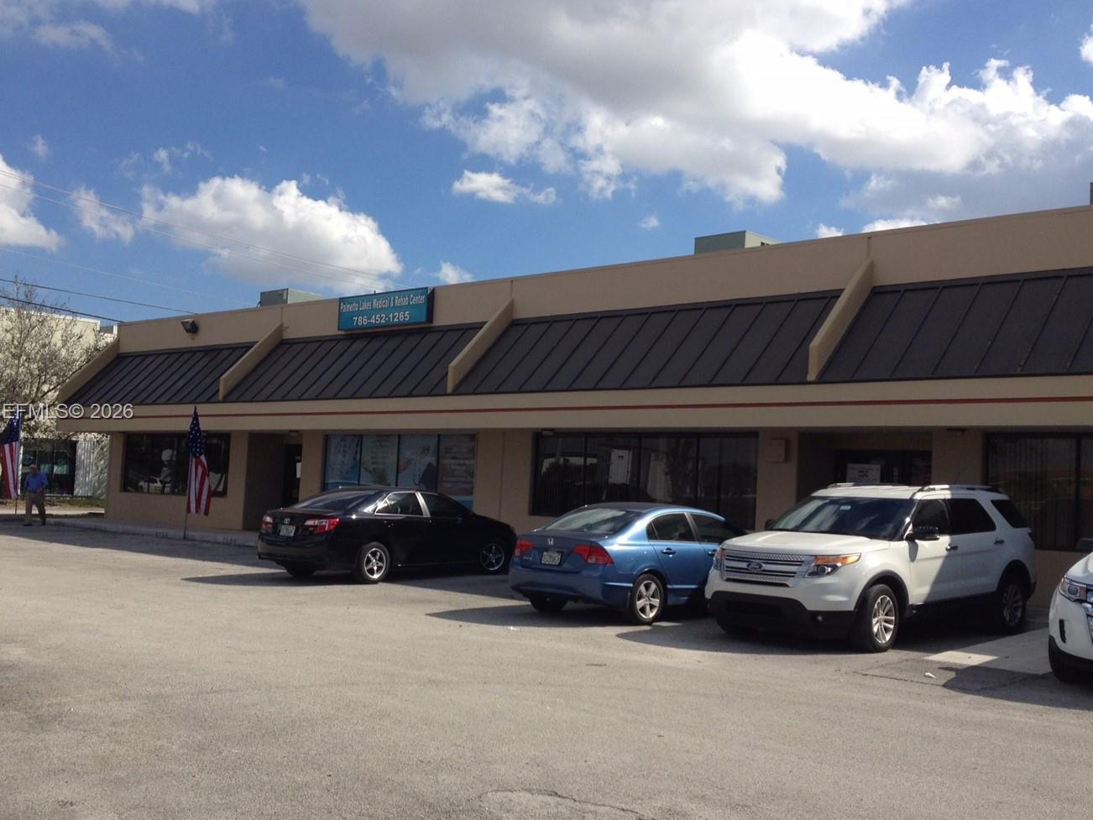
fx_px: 1358
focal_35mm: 43
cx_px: 544
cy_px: 413
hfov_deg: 43.8
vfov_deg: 33.6
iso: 50
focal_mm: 4.28
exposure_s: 1/2208
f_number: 2.4
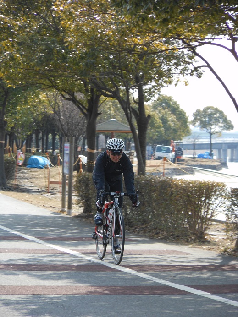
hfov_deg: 7.6
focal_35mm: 196
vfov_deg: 10.1
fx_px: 1797
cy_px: 158
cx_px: 119
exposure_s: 1/160
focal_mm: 35
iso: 80
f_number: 5.6
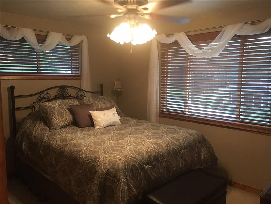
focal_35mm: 29
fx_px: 227
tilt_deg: -7.7
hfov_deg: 61.7
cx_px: 136
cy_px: 102
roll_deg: -0.5
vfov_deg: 48.2
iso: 200
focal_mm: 4.15
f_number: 2.2
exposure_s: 1/30
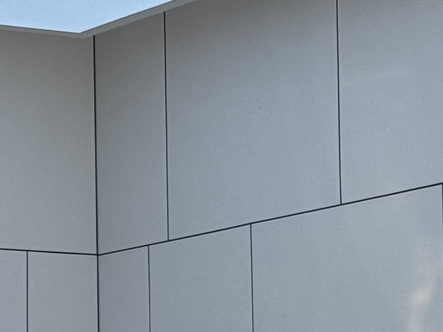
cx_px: -224
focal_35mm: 204
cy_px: 485
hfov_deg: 9.4
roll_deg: +1.8
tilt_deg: +2.3
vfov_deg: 7.2
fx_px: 2611
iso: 64
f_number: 1.78
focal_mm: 6.76
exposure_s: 1/1287
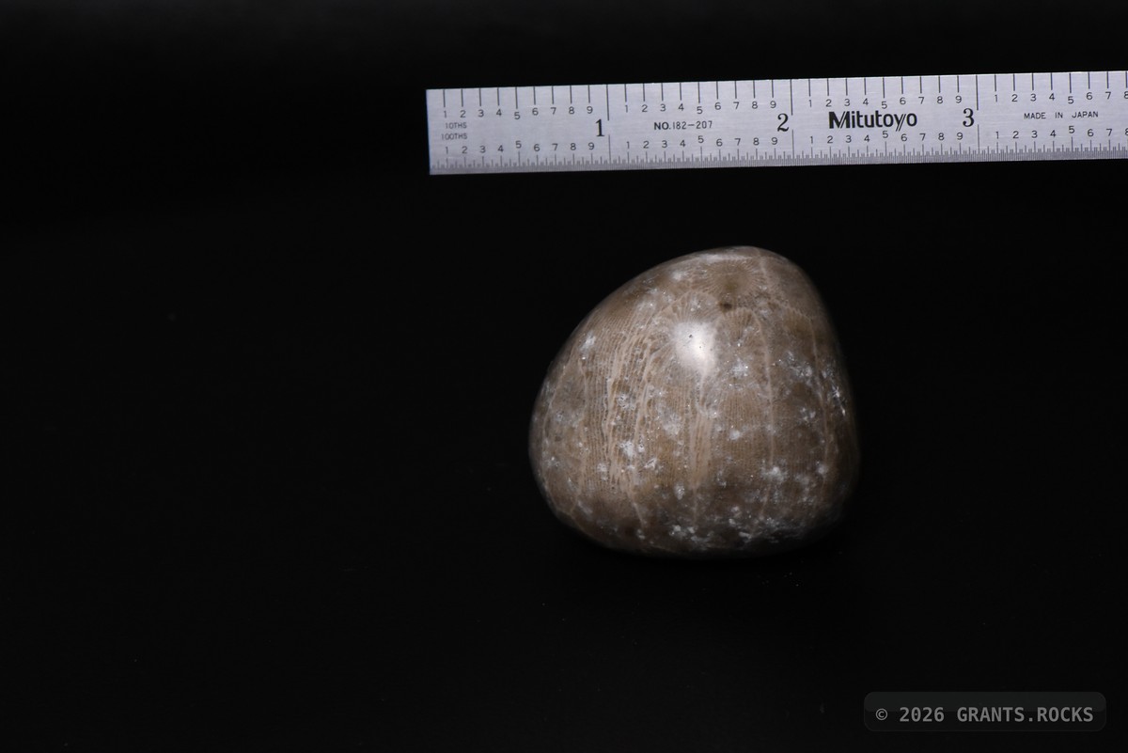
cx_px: 564
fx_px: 3291
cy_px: 376
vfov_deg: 13.1
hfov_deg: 19.4
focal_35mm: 105
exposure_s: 1/60
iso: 5000
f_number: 14
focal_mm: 105
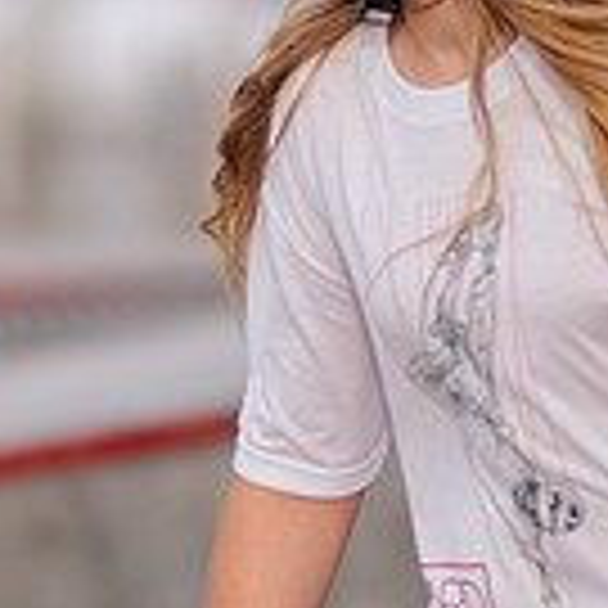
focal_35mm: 576
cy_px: 218
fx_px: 11446
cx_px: 257
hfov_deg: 3.0
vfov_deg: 3.0
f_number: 2
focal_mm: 105
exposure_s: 1/3200
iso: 800
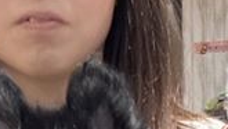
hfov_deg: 17.4
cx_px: 134
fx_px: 744
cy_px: 276
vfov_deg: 9.1
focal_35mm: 123
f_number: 2.4
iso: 125
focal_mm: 3.3
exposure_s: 1/50
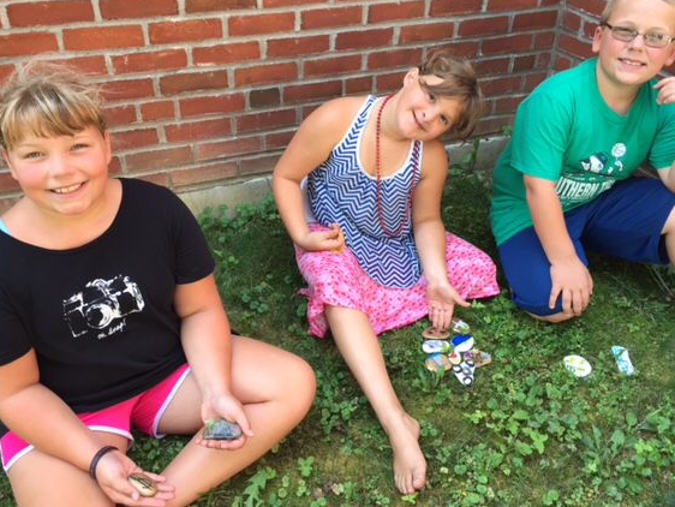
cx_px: 339
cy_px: 256
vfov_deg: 43.0
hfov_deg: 55.3
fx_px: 644
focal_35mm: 33
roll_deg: -3.5
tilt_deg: -35.5
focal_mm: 4.15
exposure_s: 1/120
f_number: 2.2
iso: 40
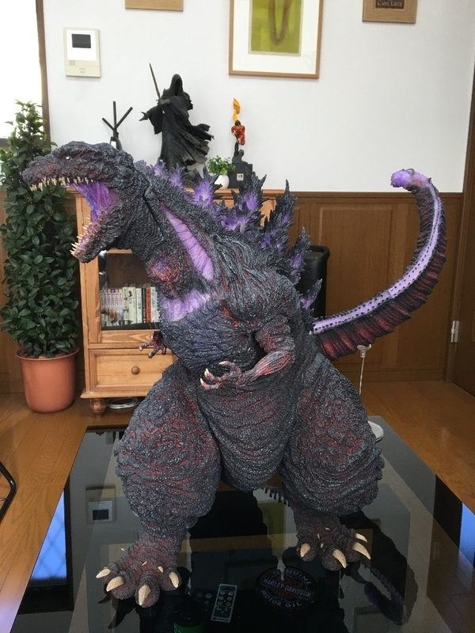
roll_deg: -0.9
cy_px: 316
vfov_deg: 61.7
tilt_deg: -12.4
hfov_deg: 48.2
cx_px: 238
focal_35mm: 29
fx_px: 531
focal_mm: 4.15
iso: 25
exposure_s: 1/30
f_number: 2.2
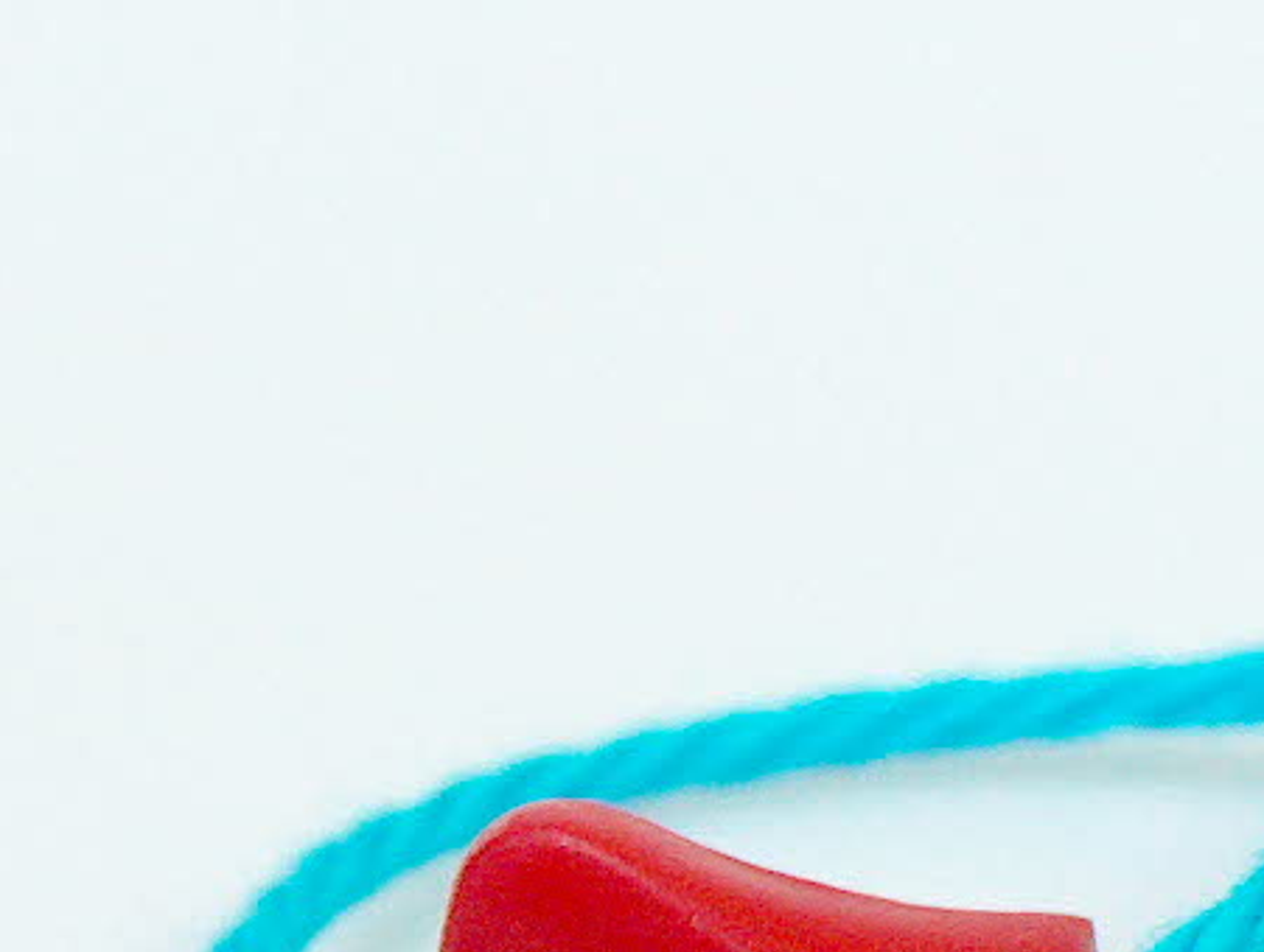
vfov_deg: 4.5
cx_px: 953
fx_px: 12182
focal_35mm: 333
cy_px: 1140
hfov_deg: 5.9
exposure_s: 1/41.8
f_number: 3
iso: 200
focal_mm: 23.76
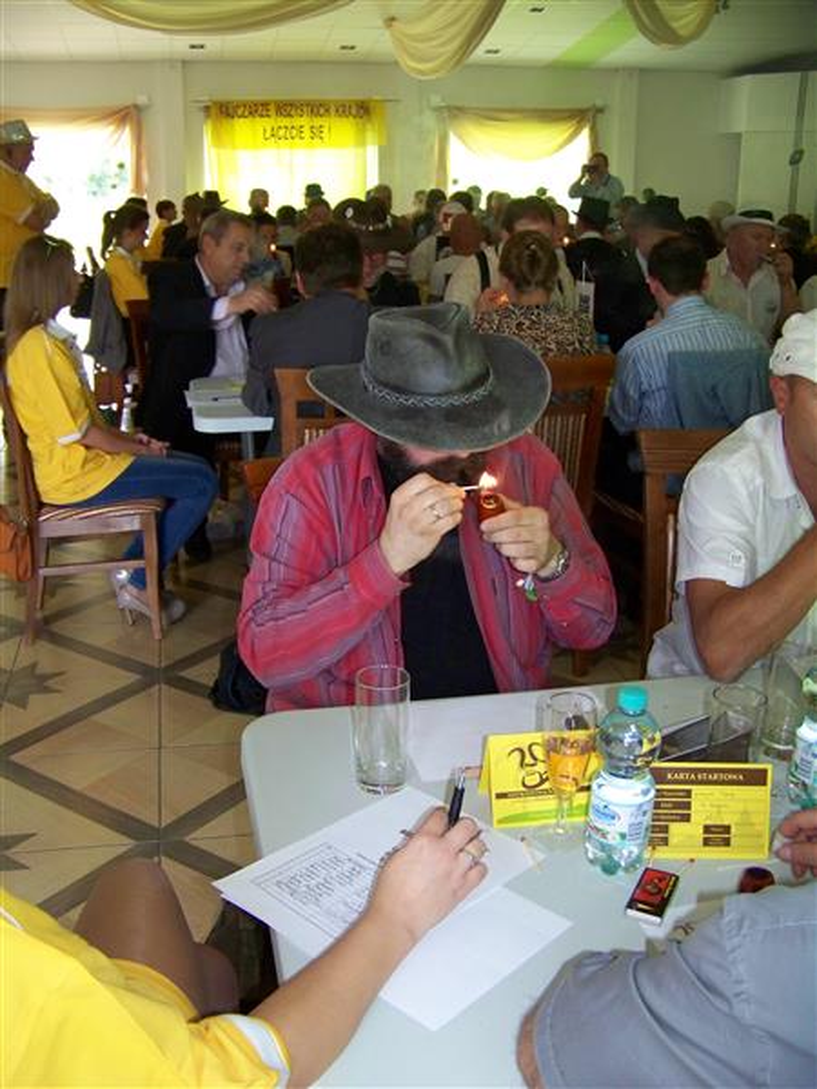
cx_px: 408
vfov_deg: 51.4
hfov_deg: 39.7
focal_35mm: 36
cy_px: 544
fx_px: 1133
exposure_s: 1/30
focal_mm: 5.85
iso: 200
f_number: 2.8
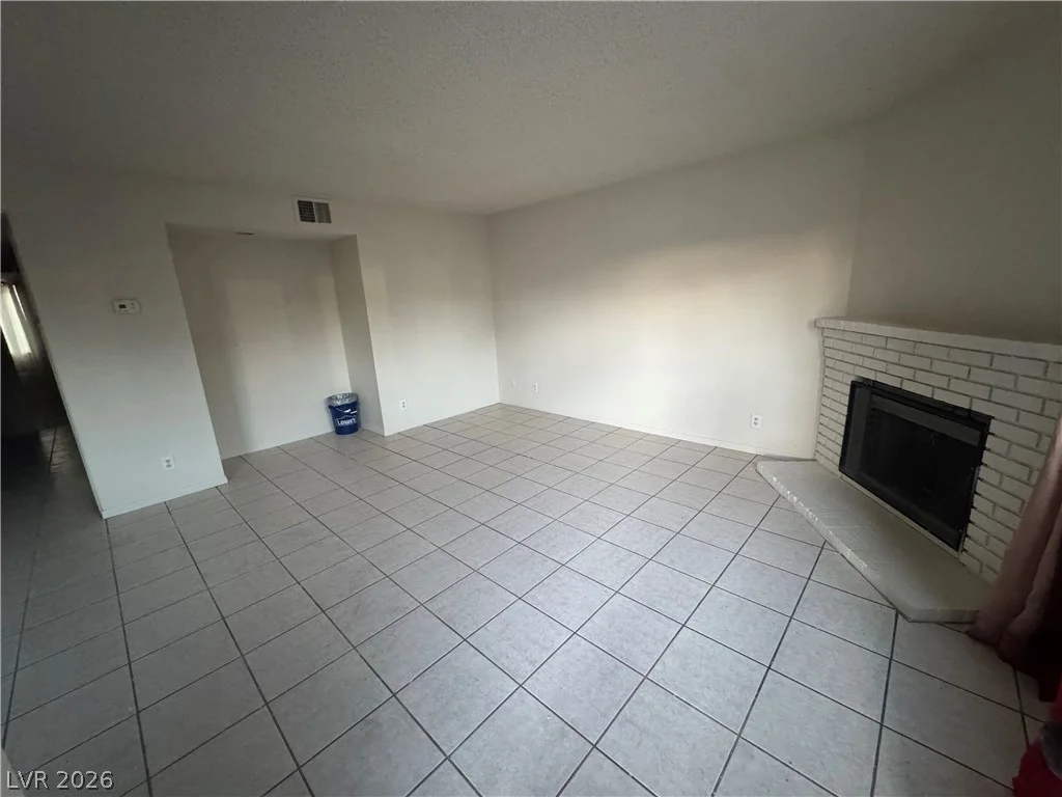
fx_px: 430
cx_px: 531
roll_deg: +2.9
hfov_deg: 102.1
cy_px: 398
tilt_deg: -14.3
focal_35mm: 14
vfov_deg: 85.7
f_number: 2.2
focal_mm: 2.22
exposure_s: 1/60
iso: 1250
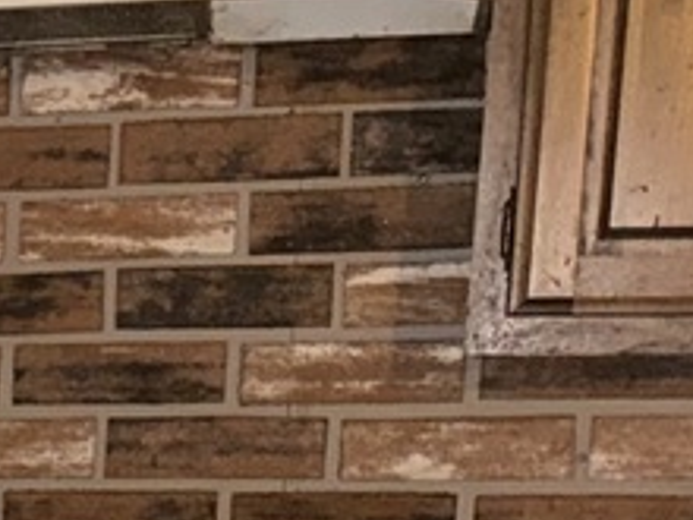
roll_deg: +0.4
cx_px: -1150
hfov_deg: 10.3
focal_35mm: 157
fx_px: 3143
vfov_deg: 9.1
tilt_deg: -8.5
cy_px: 911
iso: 100
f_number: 1.78
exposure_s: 1/4
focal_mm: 6.76
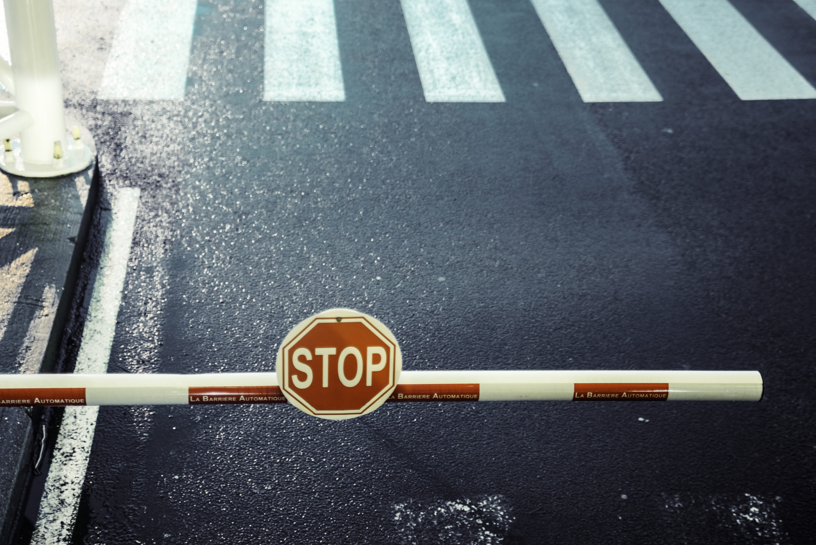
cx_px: 408
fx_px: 1270
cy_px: 272
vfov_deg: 24.2
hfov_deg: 35.6
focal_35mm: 56
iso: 100
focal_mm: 56
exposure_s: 1/1.25
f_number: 2.8
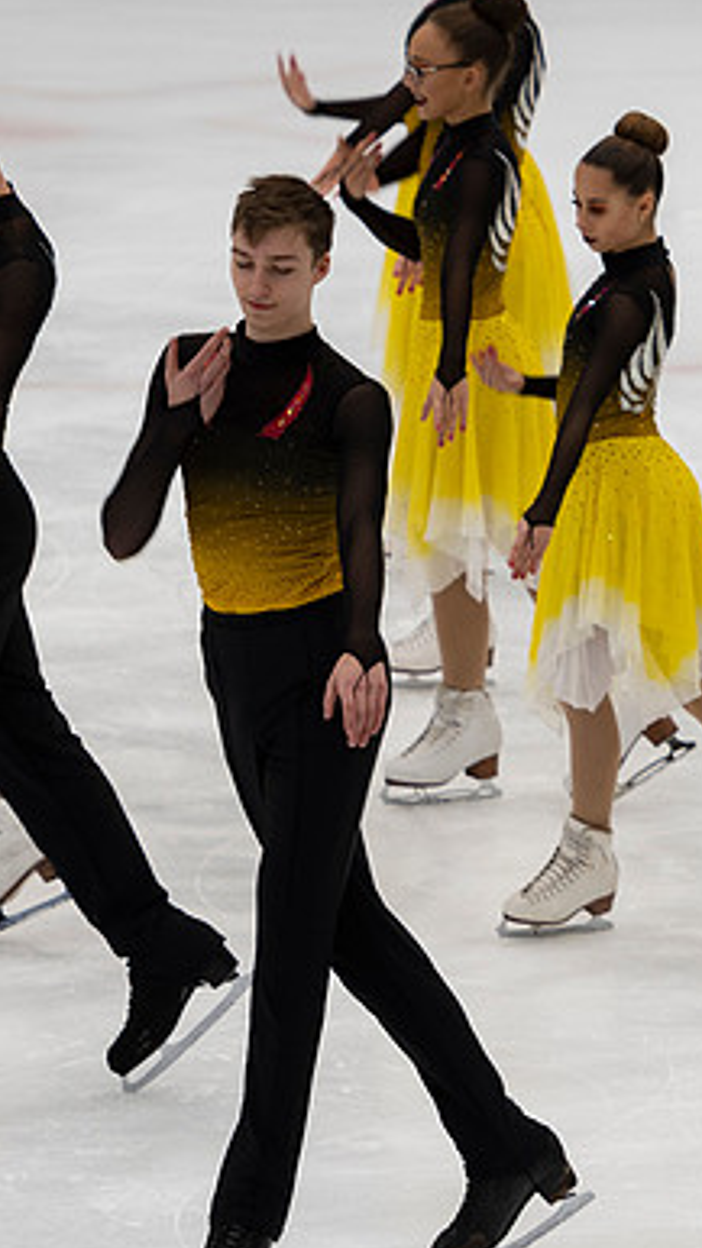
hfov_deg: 2.9
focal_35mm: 426
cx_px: 258
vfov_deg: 5.1
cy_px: 679
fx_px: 14103
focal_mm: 155
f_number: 4
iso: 500
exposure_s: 1/160
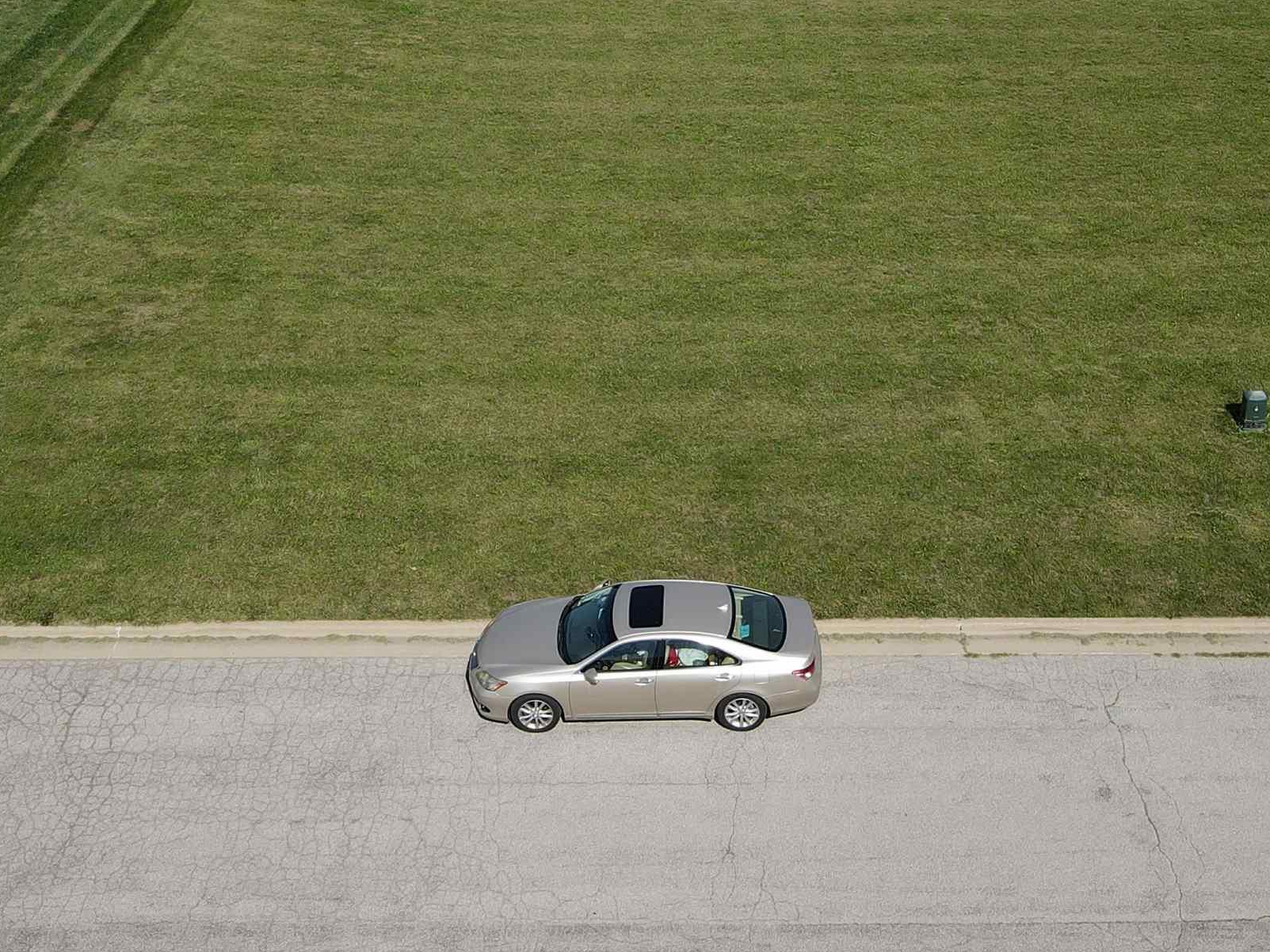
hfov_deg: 41.1
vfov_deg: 30.5
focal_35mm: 46
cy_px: 150
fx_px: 1688
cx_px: 742
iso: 100
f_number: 2.8
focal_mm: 4.5
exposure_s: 1/1000
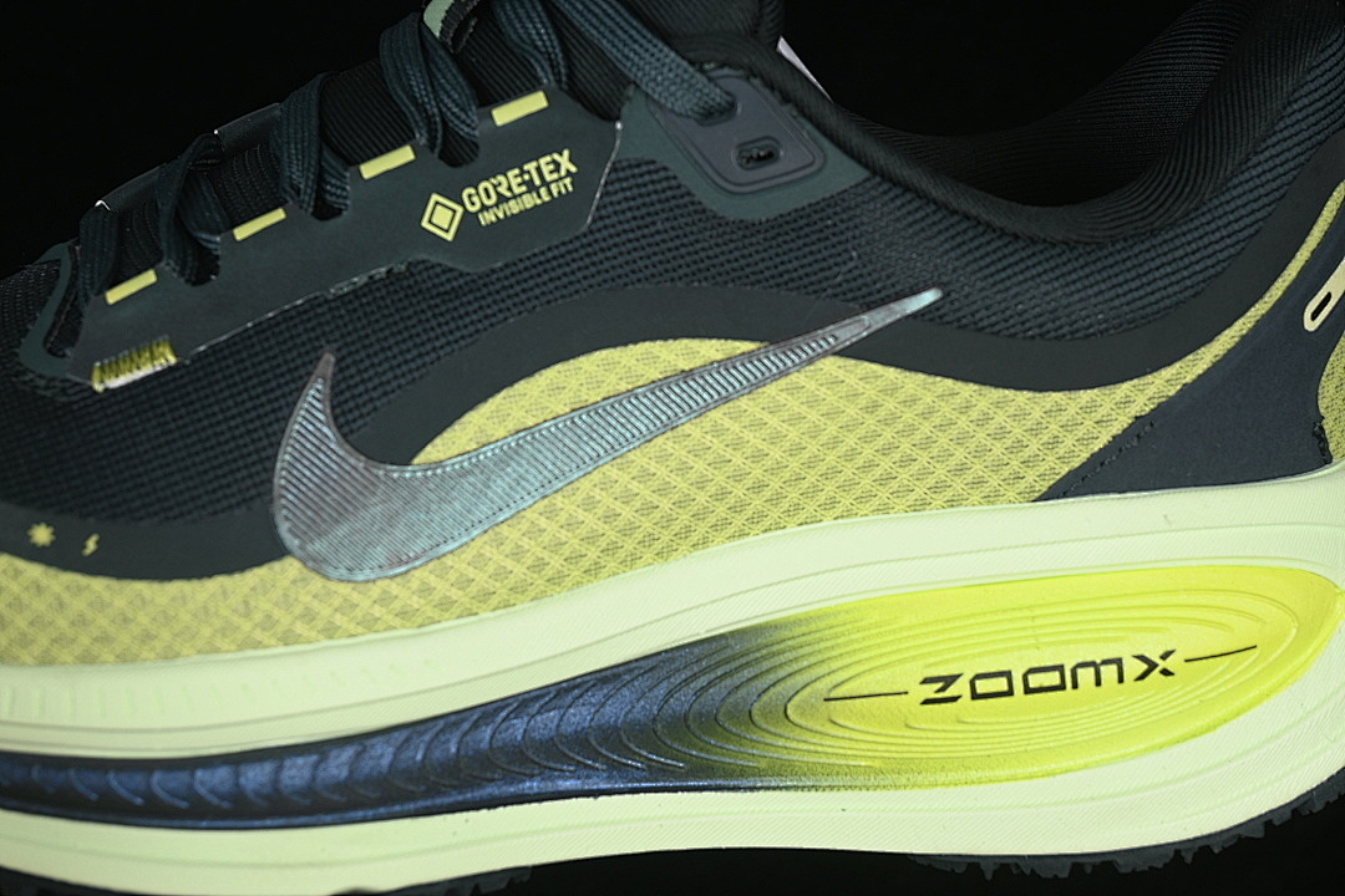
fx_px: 2802
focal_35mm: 75
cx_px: 672
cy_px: 448
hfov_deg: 27.0
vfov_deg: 18.2
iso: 160
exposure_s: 1/60
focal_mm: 50
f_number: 6.3
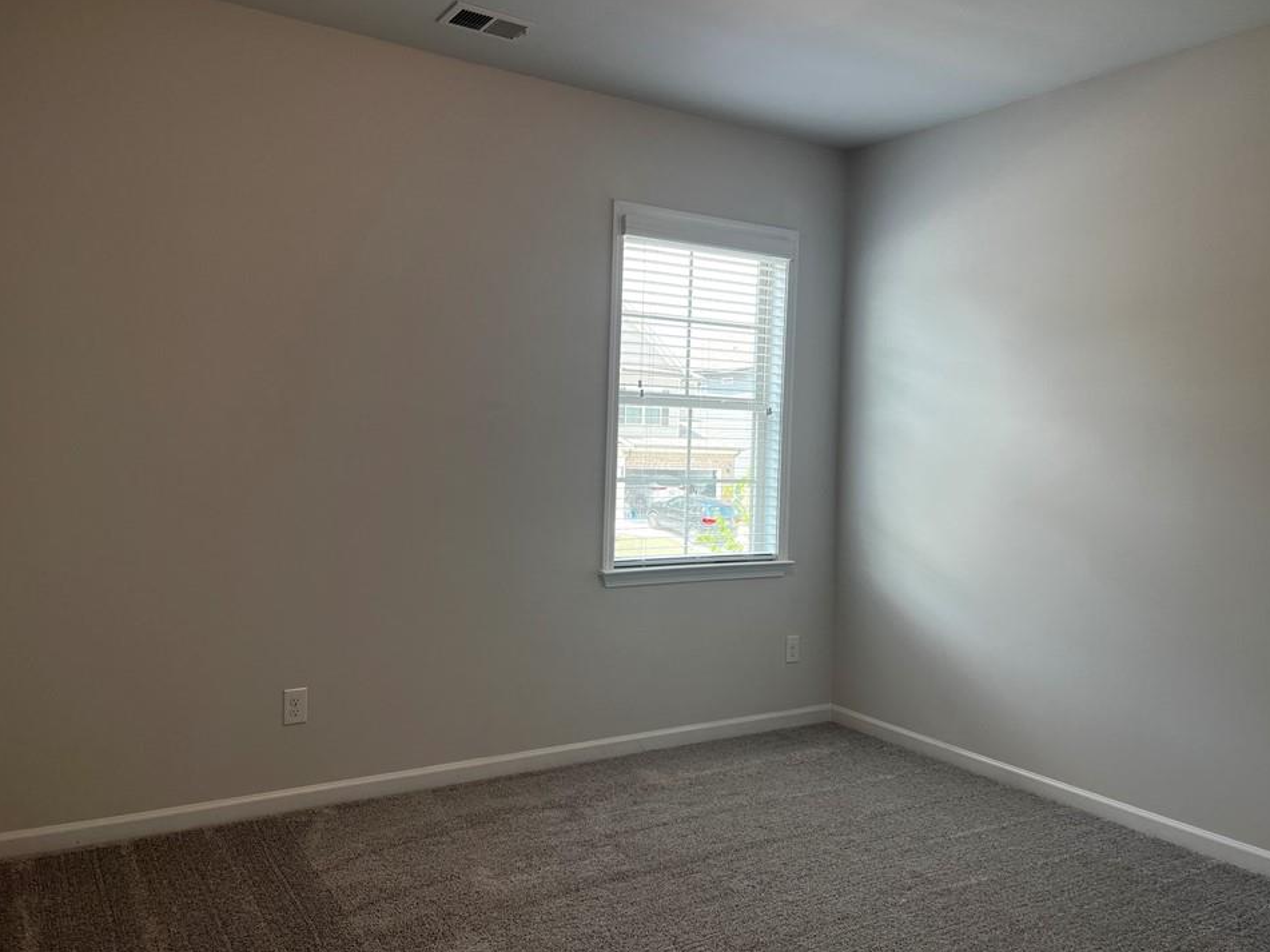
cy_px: 443
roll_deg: -1.9
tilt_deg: -0.6
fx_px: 1027
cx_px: 637
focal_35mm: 28
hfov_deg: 63.5
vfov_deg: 49.7
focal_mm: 5.7
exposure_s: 1/159
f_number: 1.5
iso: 64
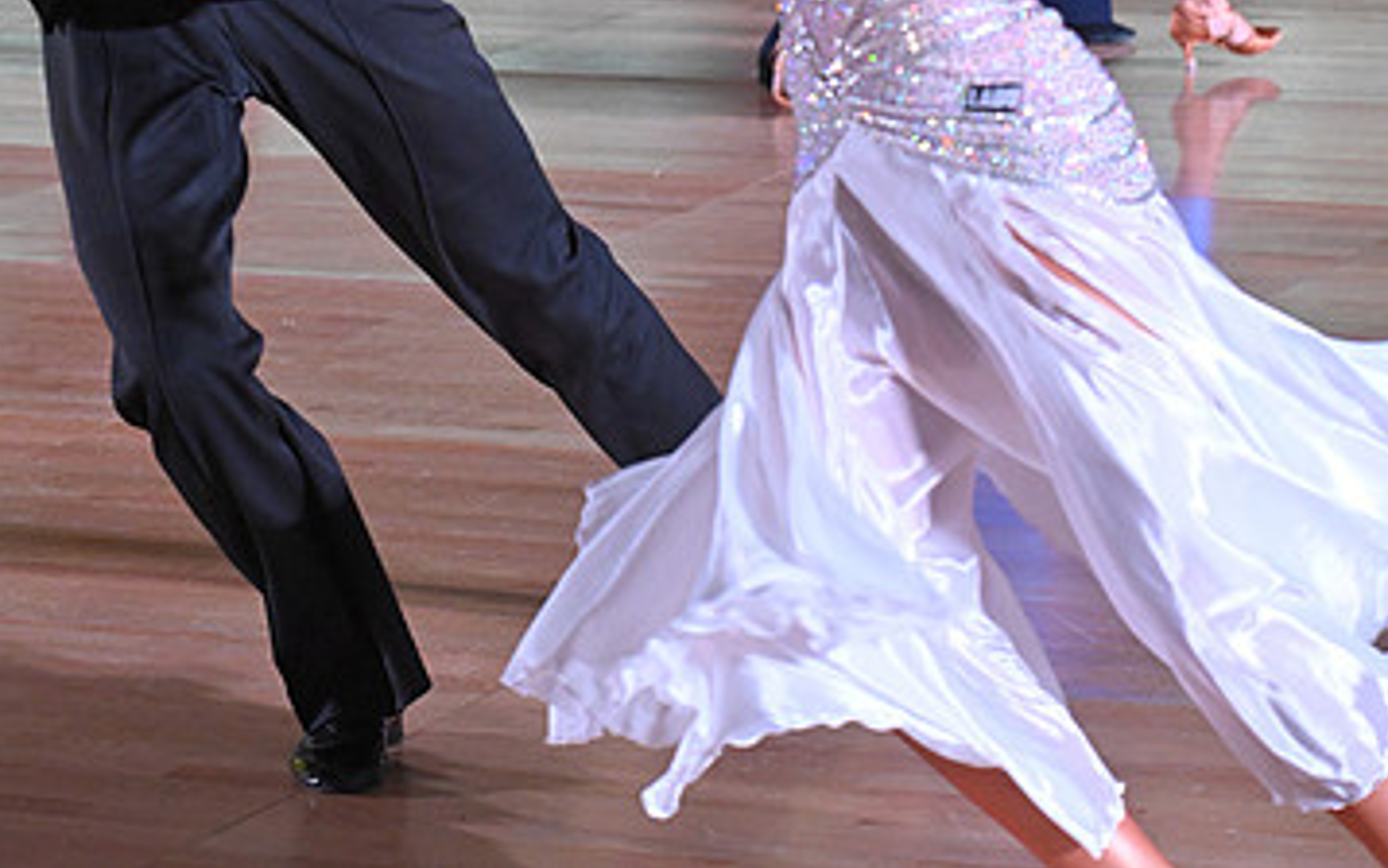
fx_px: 6243
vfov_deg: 7.9
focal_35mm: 165
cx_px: 657
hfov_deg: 12.7
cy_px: -248
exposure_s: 1/400
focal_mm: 100
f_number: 5.6
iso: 5000
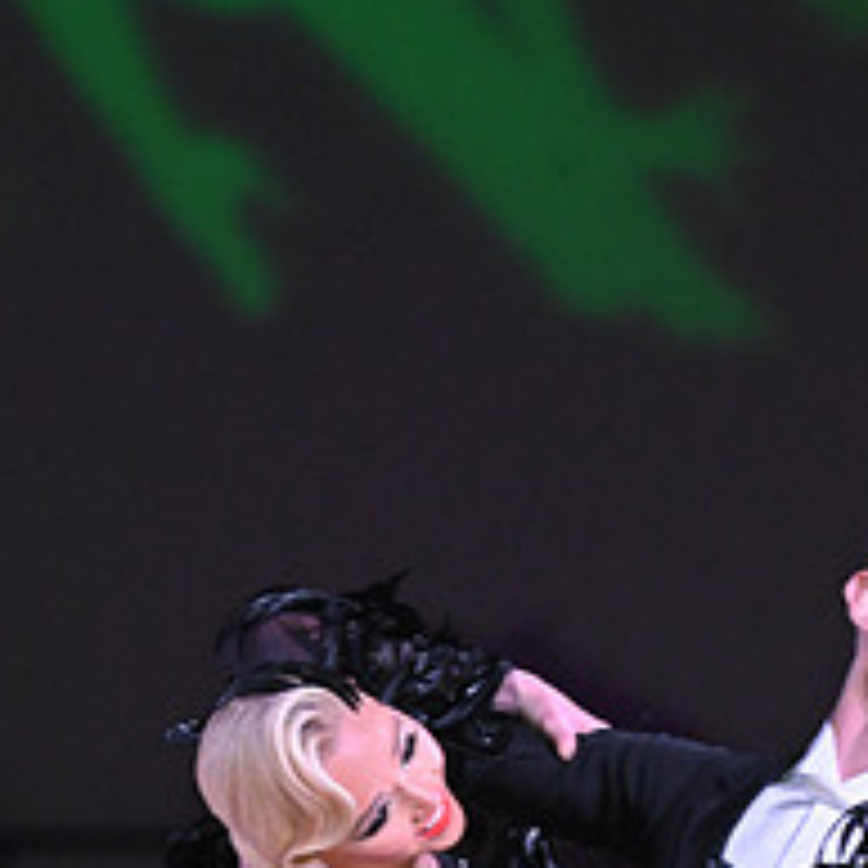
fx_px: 14525
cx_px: 421
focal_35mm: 512
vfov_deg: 3.4
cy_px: 1246
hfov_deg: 3.4
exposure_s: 1/400
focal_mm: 200
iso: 3200
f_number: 5
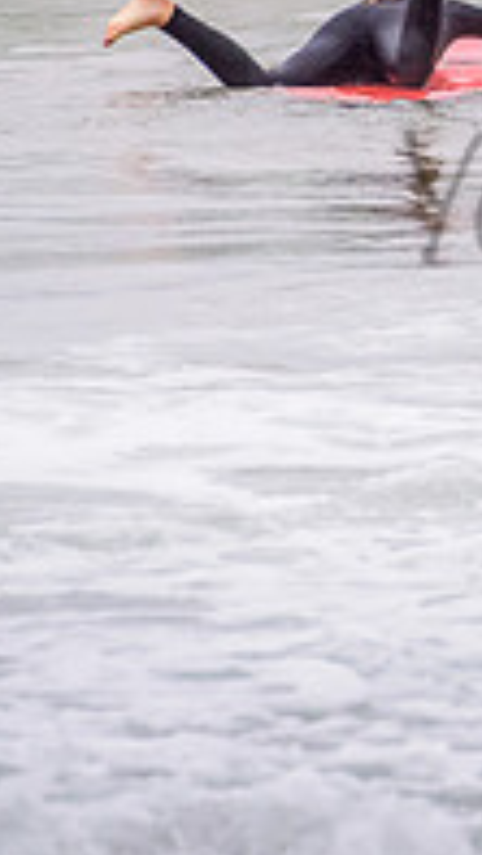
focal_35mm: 1895
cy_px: -23
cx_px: 1137
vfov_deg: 1.1
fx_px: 43002
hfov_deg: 0.6
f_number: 5.6
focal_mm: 500
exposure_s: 1/1000
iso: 640
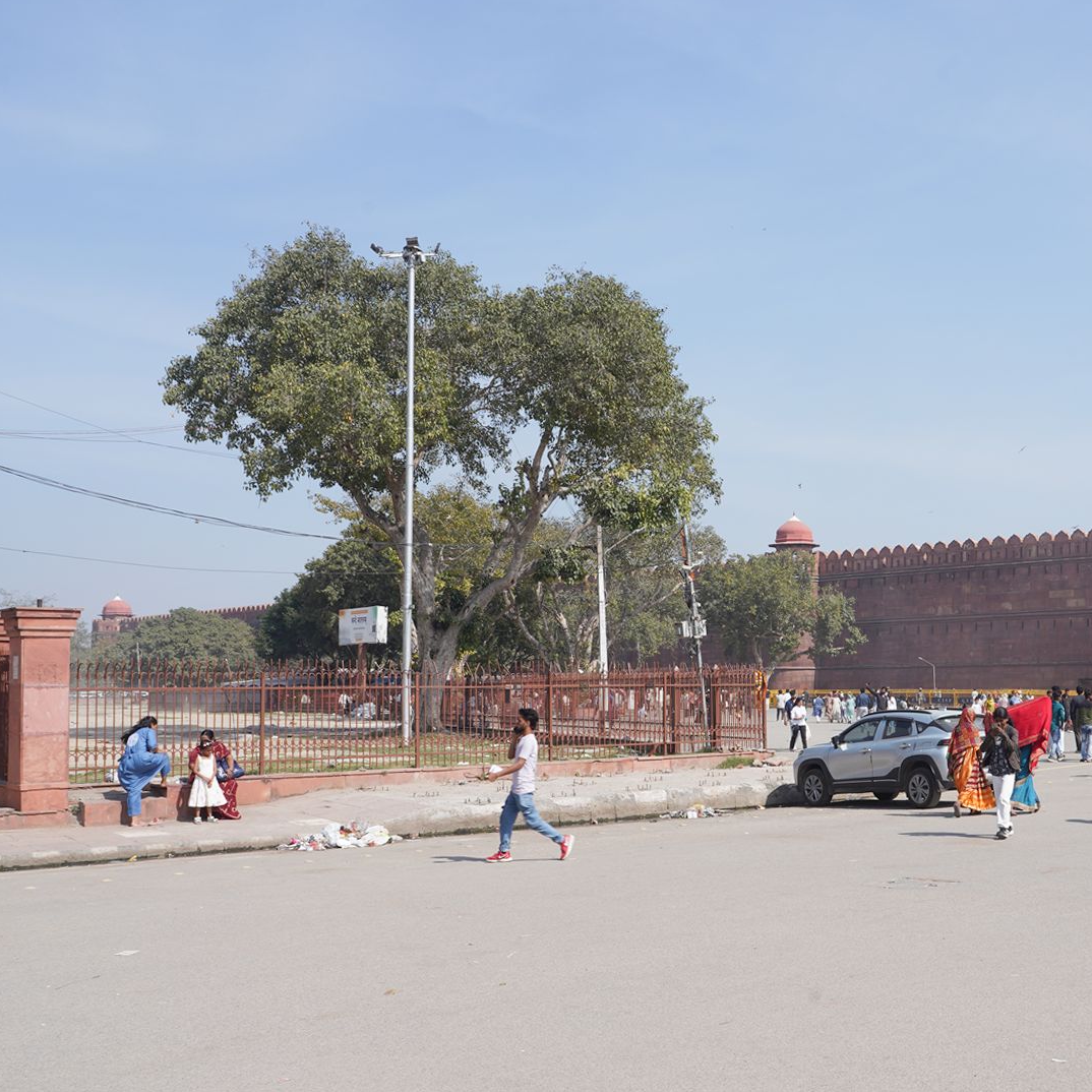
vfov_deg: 43.8
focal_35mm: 38
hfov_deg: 41.7
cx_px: 898
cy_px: 617
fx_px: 1356
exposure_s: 1/100
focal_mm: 24
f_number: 14
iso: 100
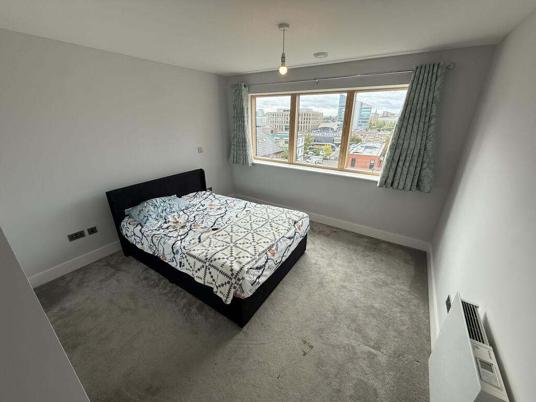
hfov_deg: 102.1
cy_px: 201
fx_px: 217
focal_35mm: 14
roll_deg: -0.1
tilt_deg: -20.7
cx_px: 268
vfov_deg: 85.7
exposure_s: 1/186
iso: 50
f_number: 2.2
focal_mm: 2.22
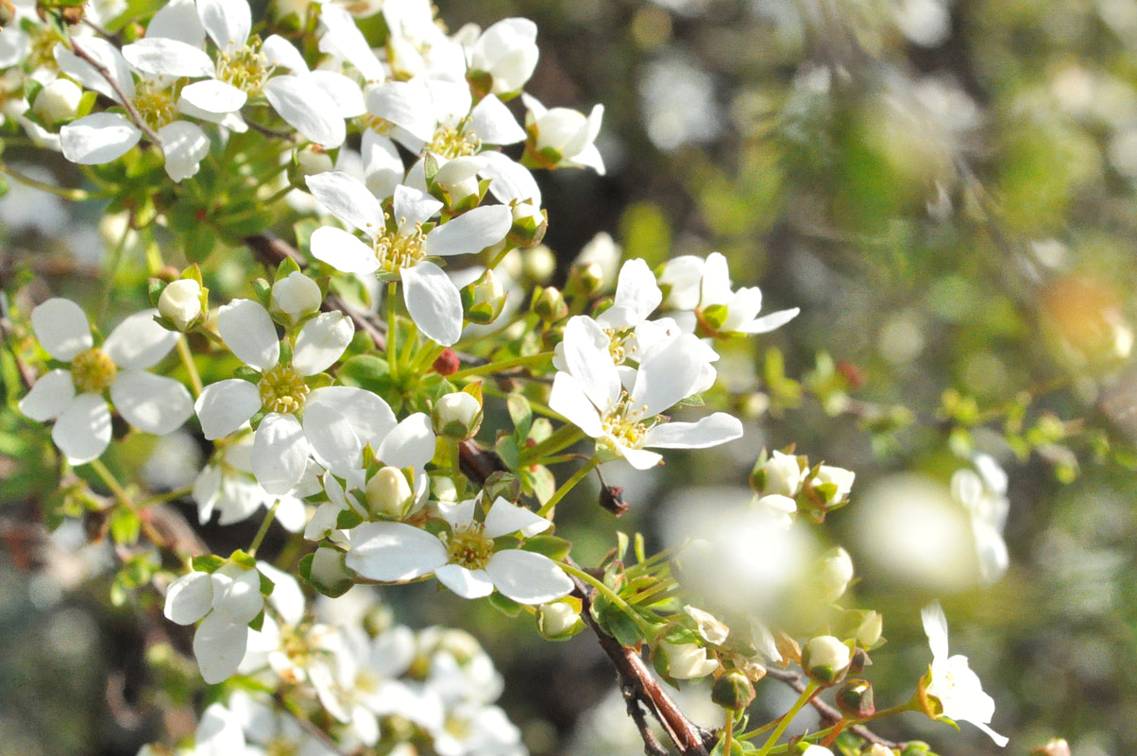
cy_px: 413
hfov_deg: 18.7
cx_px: 650
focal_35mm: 110
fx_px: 3460
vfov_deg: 12.5
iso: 3200
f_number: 16
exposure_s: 1/1000
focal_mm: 55
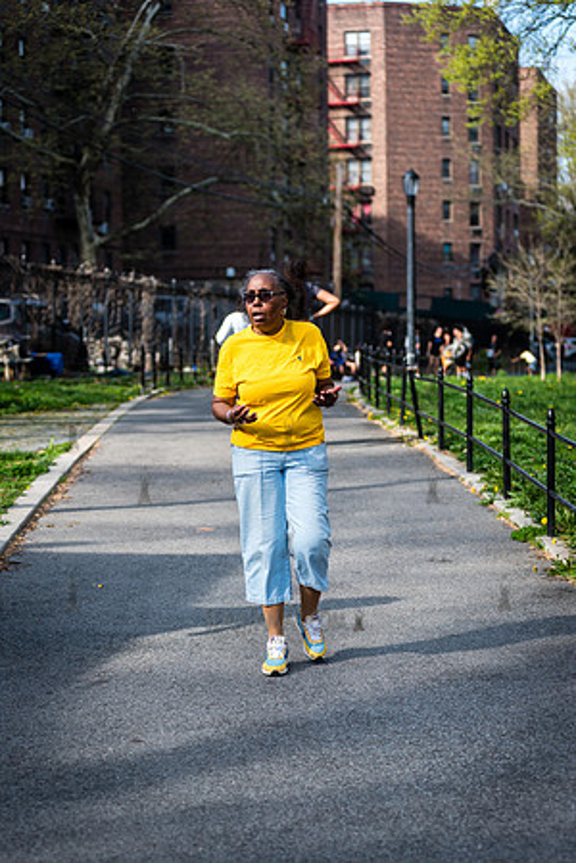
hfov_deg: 17.1
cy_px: 432
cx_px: 288
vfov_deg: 25.4
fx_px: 1920
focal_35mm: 80
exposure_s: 1/1250
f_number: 3.5
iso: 200
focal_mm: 80
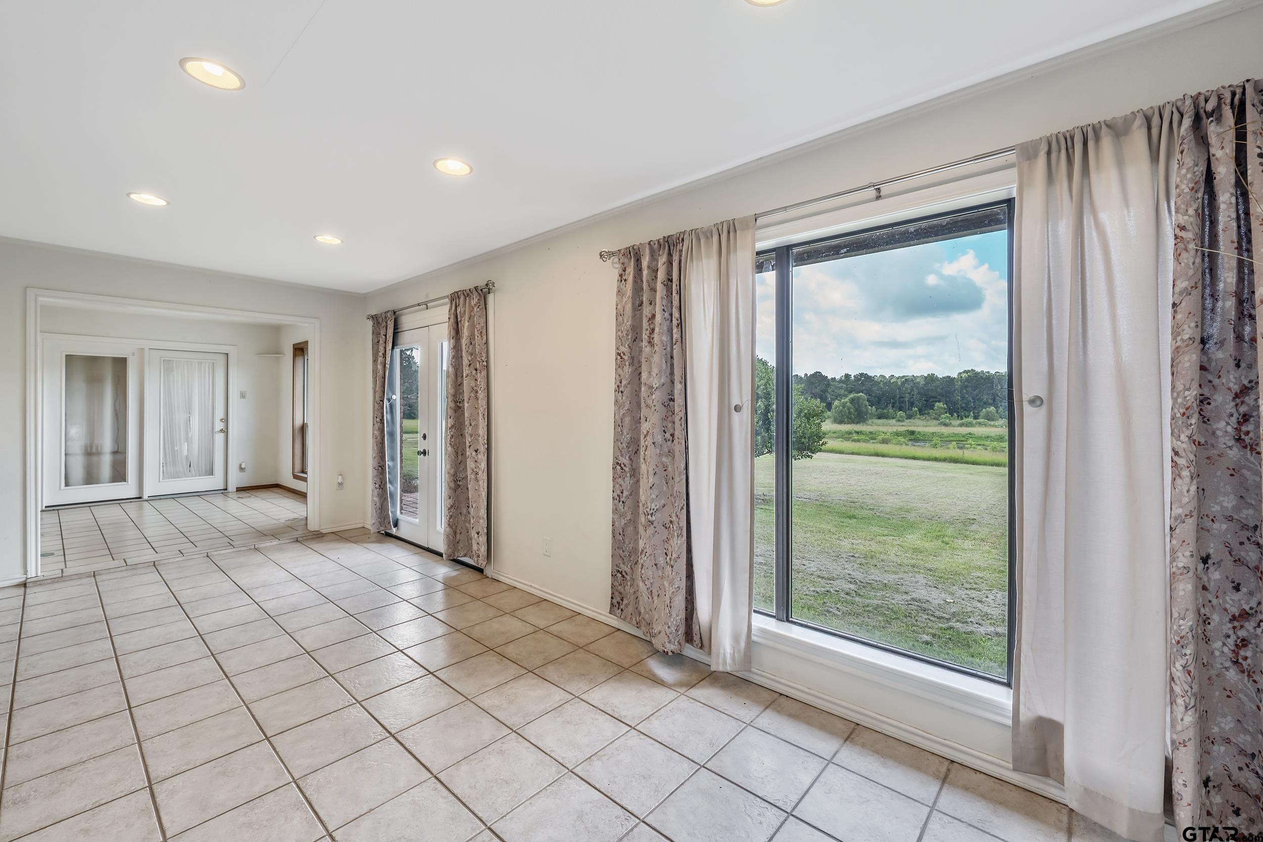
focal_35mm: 15
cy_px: 421
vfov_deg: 77.3
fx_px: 526
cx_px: 632
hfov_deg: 100.4
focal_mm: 15
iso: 800
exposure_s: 1/50
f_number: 8
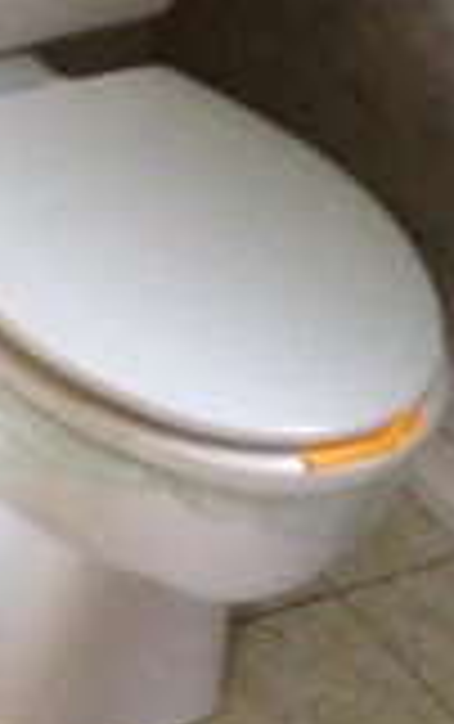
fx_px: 2744
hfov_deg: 8.6
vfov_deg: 14.7
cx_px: -652
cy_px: -76
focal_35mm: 139
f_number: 2.4
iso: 400
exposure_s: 1/17
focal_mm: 4.12
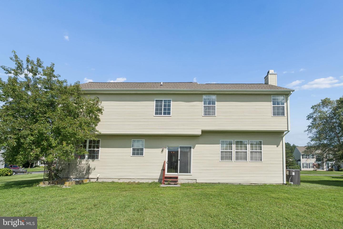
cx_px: 172
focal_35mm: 16
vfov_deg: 72.1
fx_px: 157
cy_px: 114
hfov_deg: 95.0
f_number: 8
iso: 100
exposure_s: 1/500
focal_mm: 11
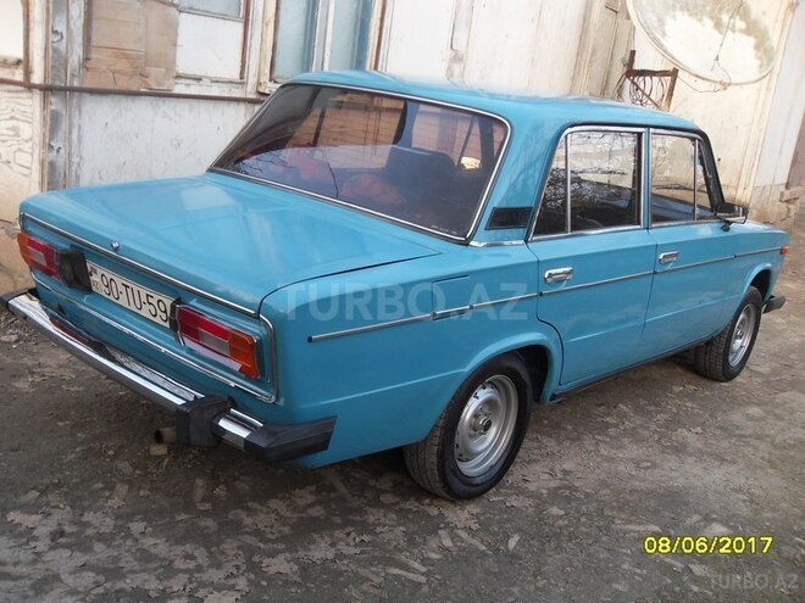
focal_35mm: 35
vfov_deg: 40.7
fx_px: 814
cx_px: 402
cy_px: 302
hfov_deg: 52.6
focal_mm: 6.3
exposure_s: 1/45
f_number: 3.5
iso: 80
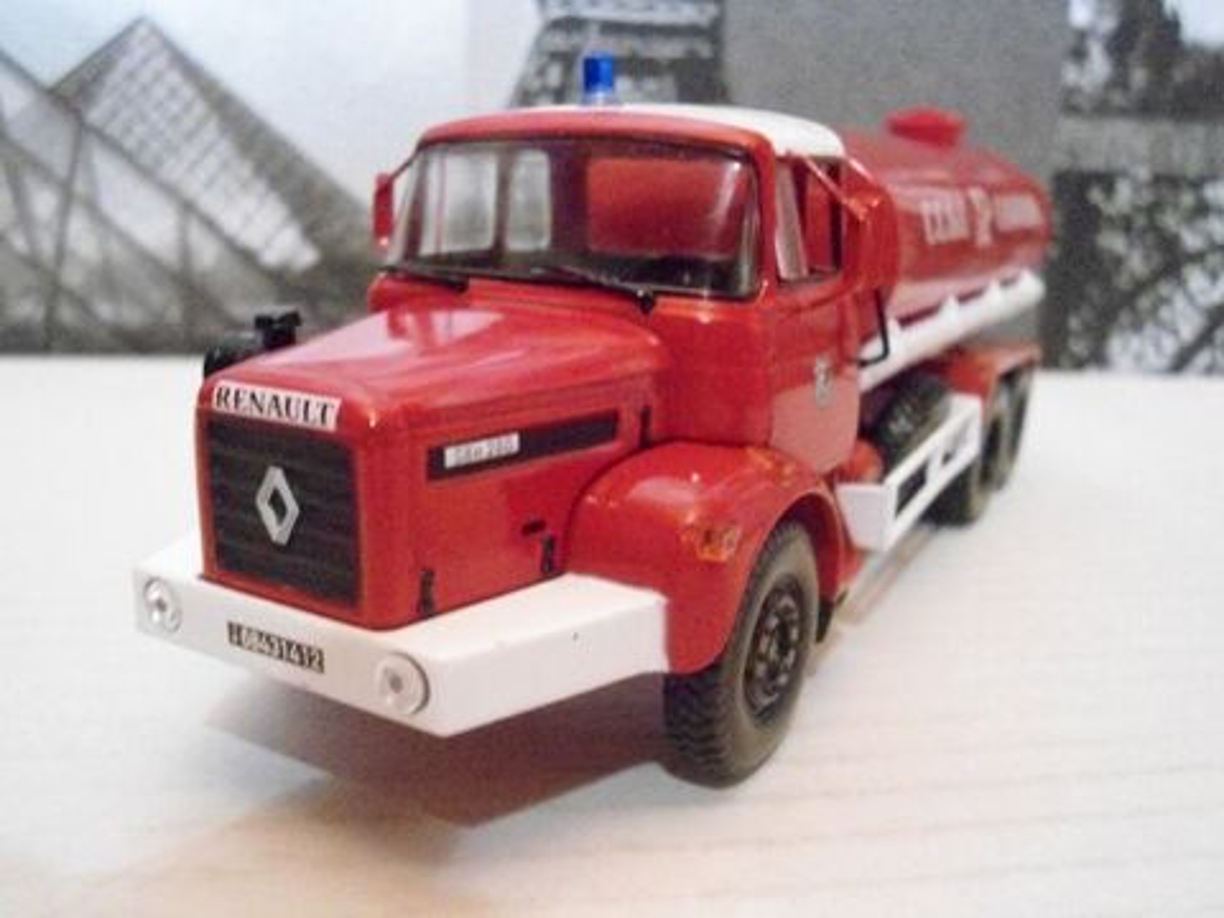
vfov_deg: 45.4
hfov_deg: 58.4
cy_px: 459
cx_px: 612
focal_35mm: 31
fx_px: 1096
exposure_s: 1/25
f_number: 3
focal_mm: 5.6
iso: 1600
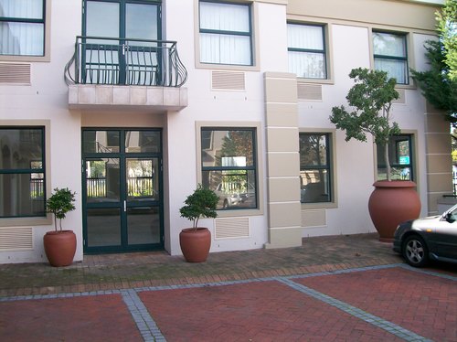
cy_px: 171
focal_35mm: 36
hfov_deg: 51.4
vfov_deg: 39.6
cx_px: 228
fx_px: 475
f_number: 2.7
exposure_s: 1/216
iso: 80
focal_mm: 6
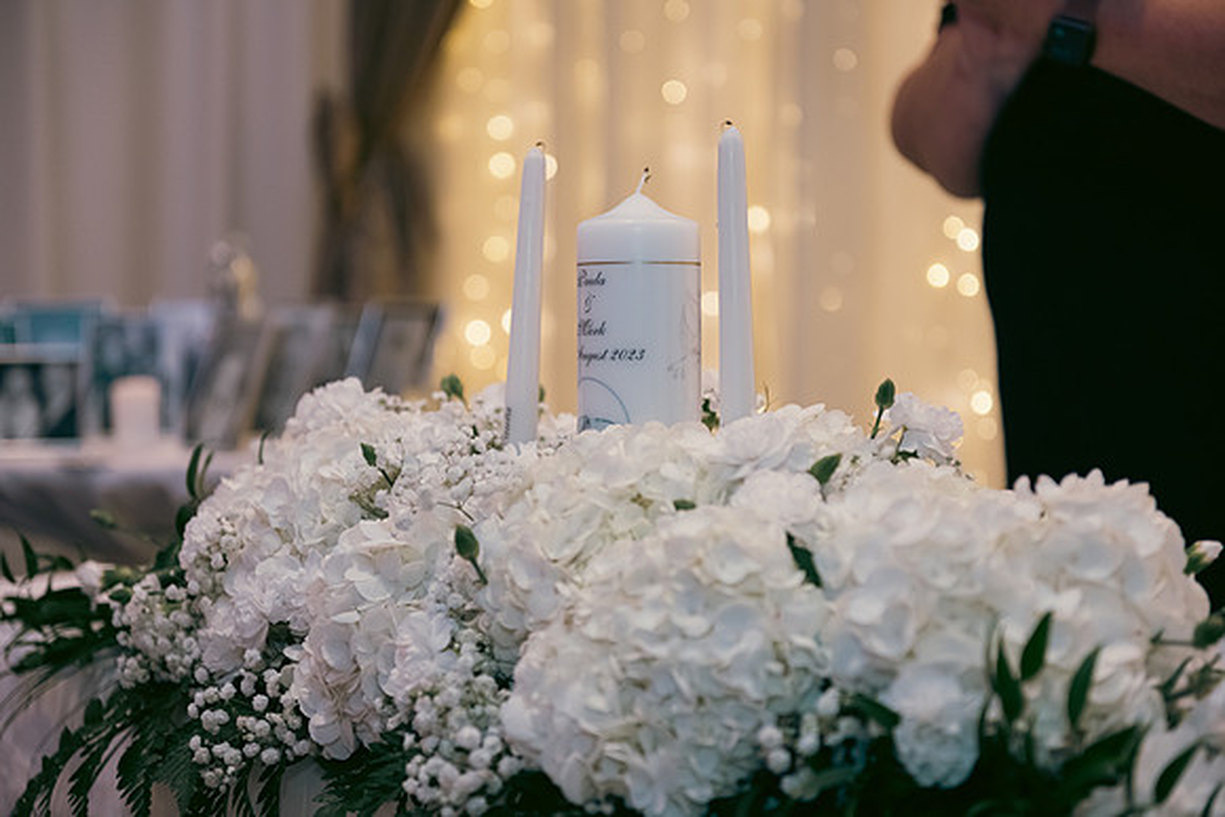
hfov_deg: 28.8
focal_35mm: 70
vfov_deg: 19.5
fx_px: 2382
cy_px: 408
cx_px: 612
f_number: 3.5
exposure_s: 1/160
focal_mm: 70
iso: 800
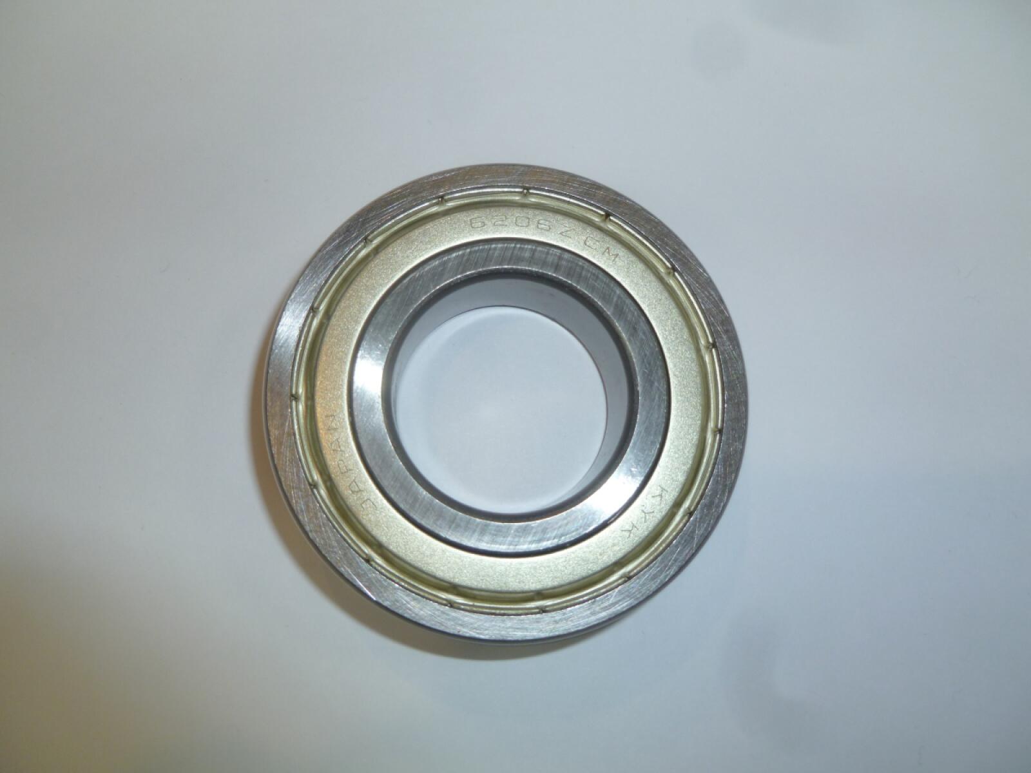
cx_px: 516
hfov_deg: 63.4
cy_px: 386
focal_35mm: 28
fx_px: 834
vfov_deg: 49.7
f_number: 3.3
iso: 100
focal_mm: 5
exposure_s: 1/30
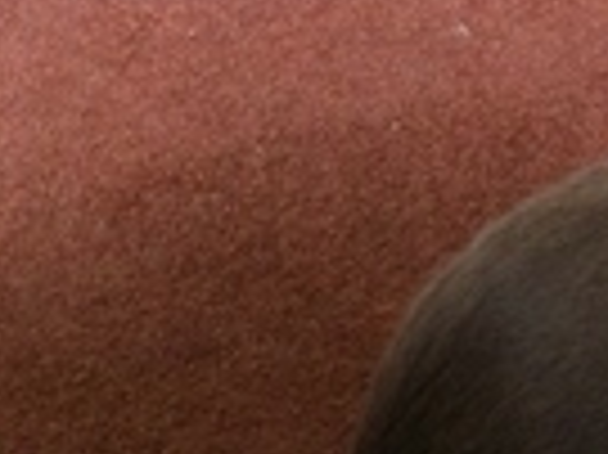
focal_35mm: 142
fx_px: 2492
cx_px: 1085
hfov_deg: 12.7
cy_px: -13
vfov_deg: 10.3
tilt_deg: -41.7
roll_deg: -6.0
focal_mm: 3.3
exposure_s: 1/25
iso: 50
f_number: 2.4
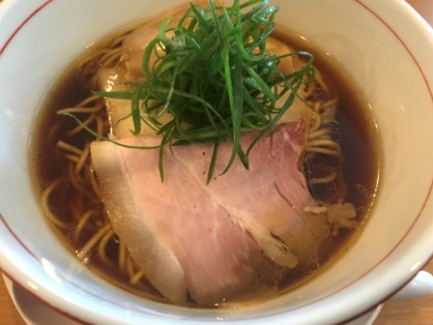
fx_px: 375
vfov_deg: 46.8
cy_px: 154
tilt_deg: -59.4
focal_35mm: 30
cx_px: 203
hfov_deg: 59.9
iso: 100
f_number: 1.8
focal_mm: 3.99
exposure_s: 1/15
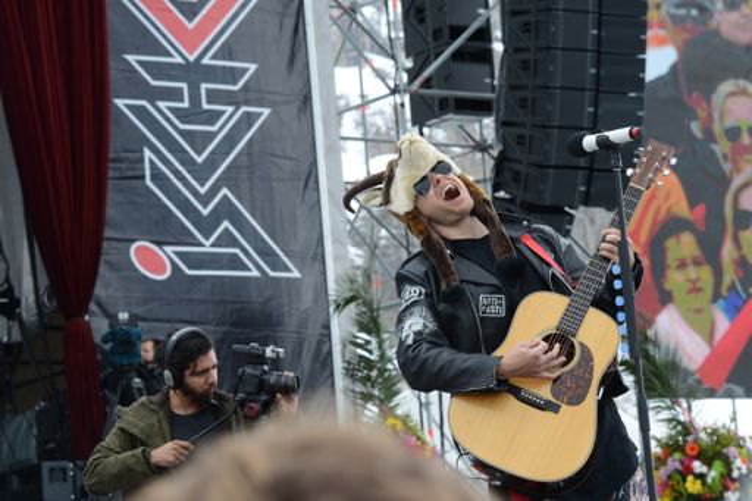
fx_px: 2819
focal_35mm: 135
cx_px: 376
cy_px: 250
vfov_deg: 10.2
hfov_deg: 15.2
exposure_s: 1/400
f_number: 11
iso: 400
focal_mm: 135
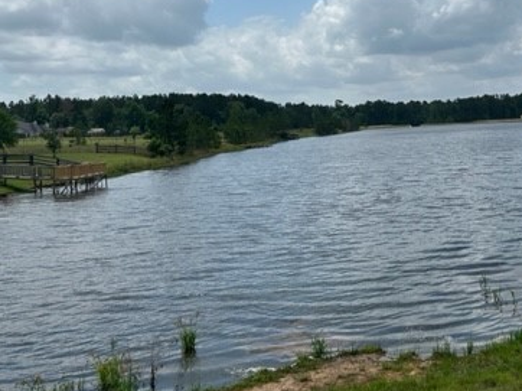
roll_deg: +3.5
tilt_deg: +4.9
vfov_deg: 30.6
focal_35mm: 46
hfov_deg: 40.3
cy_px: 72
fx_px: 693
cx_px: 381
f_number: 1.5
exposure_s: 1/10309
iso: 50
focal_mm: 5.7
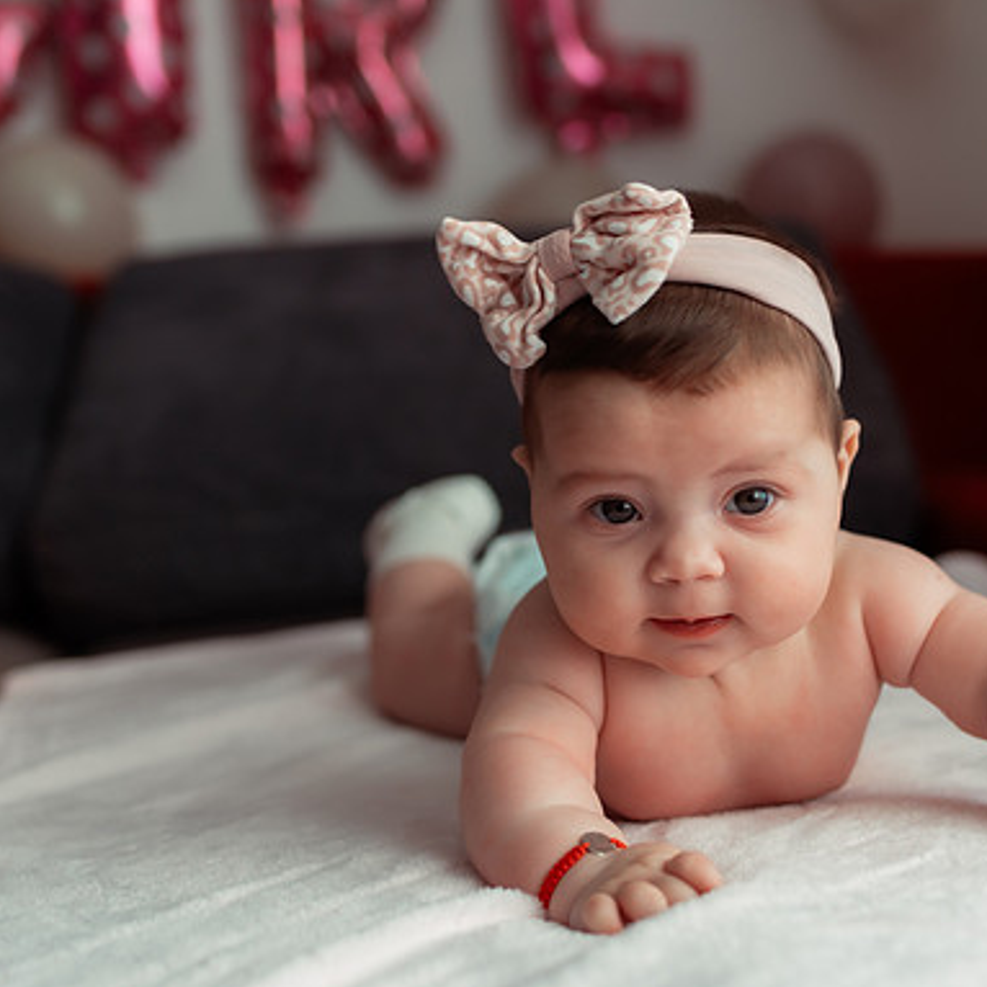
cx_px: 616
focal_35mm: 50
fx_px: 1613
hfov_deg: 33.9
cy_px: 510
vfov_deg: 34.0
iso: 800
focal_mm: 35
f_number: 2.5
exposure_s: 1/250
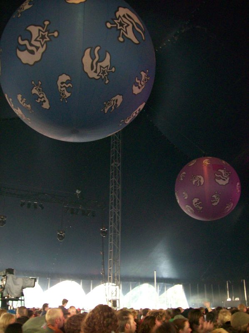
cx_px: 124
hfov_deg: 39.6
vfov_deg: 51.4
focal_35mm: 36
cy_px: 166
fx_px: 346
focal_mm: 6
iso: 160
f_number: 2.7
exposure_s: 1/8
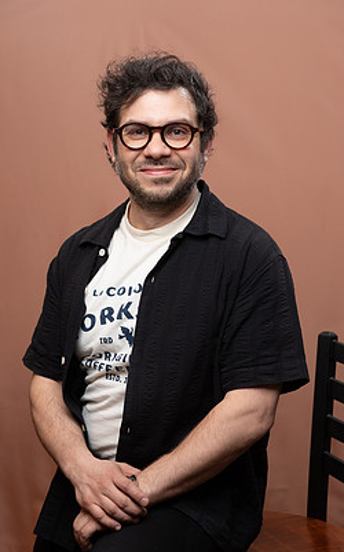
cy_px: 288
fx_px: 1187
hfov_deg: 16.5
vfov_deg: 26.2
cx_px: 175
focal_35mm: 79
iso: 320
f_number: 4
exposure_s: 1/160
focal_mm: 69
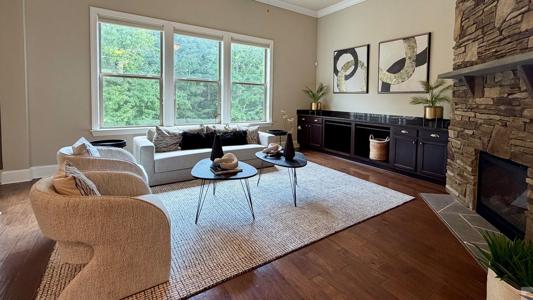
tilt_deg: -3.6
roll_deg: -1.2
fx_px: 254
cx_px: 304
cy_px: 111
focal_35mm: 18
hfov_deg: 92.1
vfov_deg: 60.2
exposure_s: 1/120
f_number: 2.2
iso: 320
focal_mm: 2.22
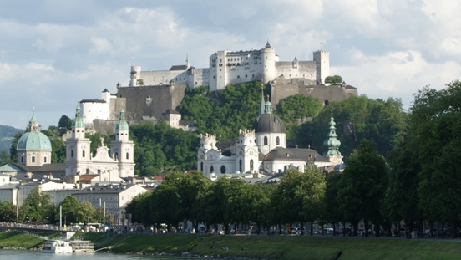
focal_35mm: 91
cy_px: 153
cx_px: 241
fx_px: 1113
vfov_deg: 13.3
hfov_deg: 23.4
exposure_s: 1/200
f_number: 8
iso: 100
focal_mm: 50
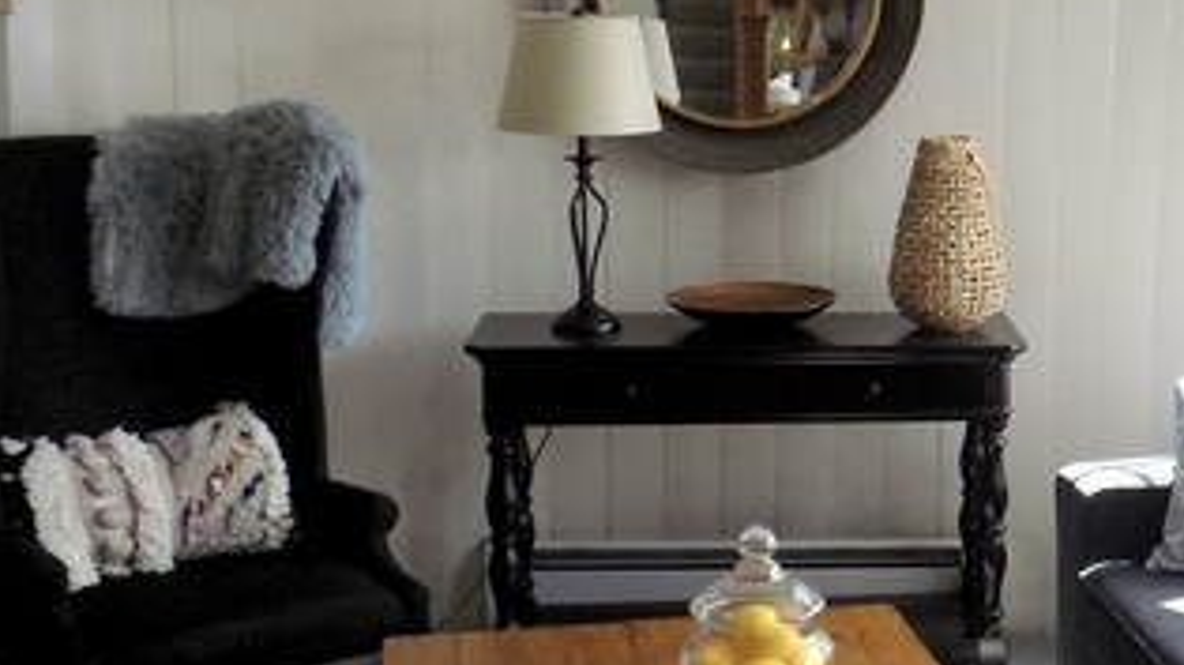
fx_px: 1664
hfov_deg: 36.7
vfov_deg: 22.6
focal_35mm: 53
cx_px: 1066
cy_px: 353
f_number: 3.1
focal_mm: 4
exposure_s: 1/50
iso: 80
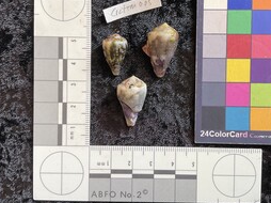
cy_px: 83
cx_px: 158
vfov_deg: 35.8
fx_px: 313
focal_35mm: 40
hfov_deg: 46.7
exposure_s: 1/100
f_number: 1.8
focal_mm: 3
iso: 64
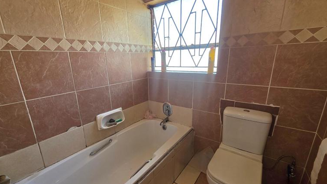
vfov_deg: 70.5
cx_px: 156
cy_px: 98
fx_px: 130
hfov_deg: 102.9
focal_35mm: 15
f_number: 1.9
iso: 125
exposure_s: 1/101
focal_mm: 2.2
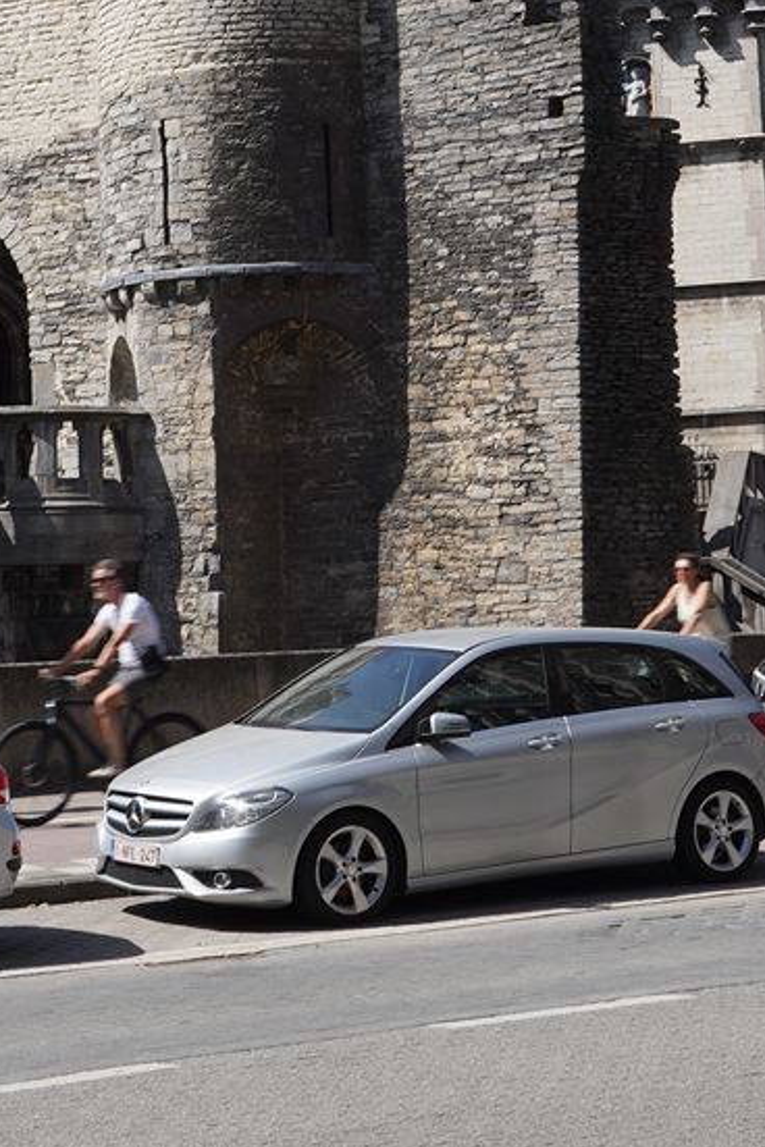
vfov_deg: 22.9
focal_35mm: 87
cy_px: 154
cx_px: 316
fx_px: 2773
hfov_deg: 15.7
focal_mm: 24
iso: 100
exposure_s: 1/100
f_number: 14
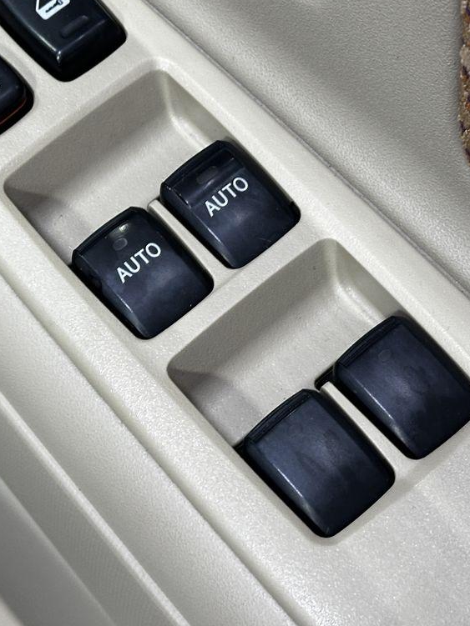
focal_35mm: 92
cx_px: 195
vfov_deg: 21.3
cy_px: 256
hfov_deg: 16.0
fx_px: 1666
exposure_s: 1/50
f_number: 1.78
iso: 160
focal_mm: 6.86
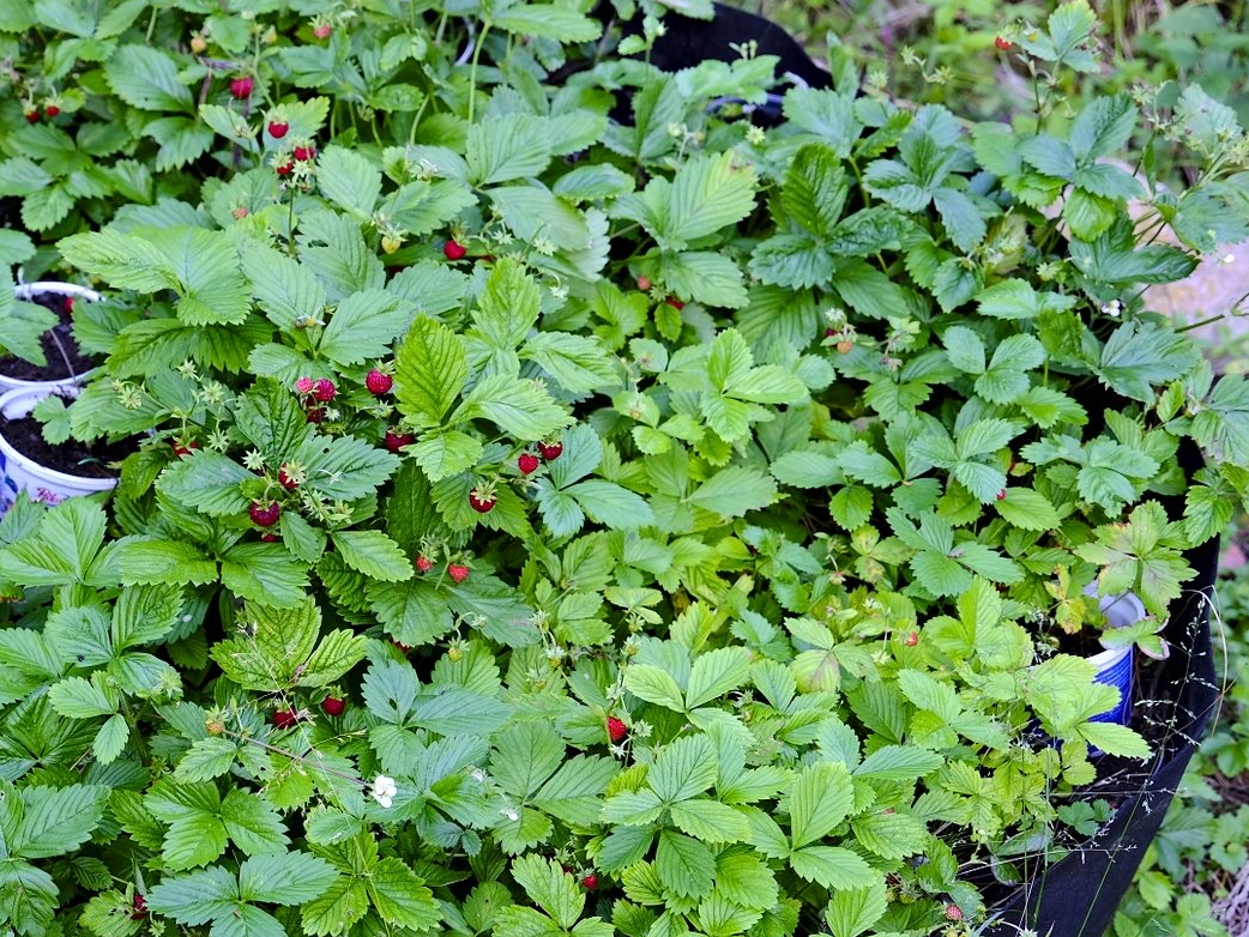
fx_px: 2562
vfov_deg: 20.7
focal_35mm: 71
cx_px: 277
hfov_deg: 26.9
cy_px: 619
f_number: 5.6
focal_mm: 47.4
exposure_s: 1/6
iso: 100
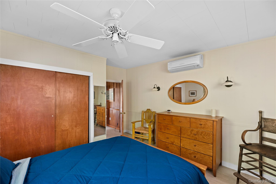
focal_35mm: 14
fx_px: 107
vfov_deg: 81.1
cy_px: 92
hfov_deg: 104.3
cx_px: 138
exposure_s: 1.3
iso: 320
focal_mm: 14
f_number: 7.1
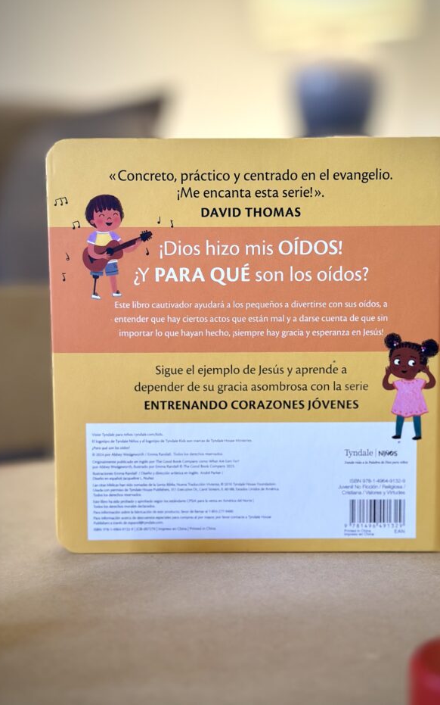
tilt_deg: -6.0
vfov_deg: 39.6
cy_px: 352
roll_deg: -0.3
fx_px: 978
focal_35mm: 51
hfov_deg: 25.3
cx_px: 246
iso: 200
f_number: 1.78
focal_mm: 6.86
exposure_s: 1/50
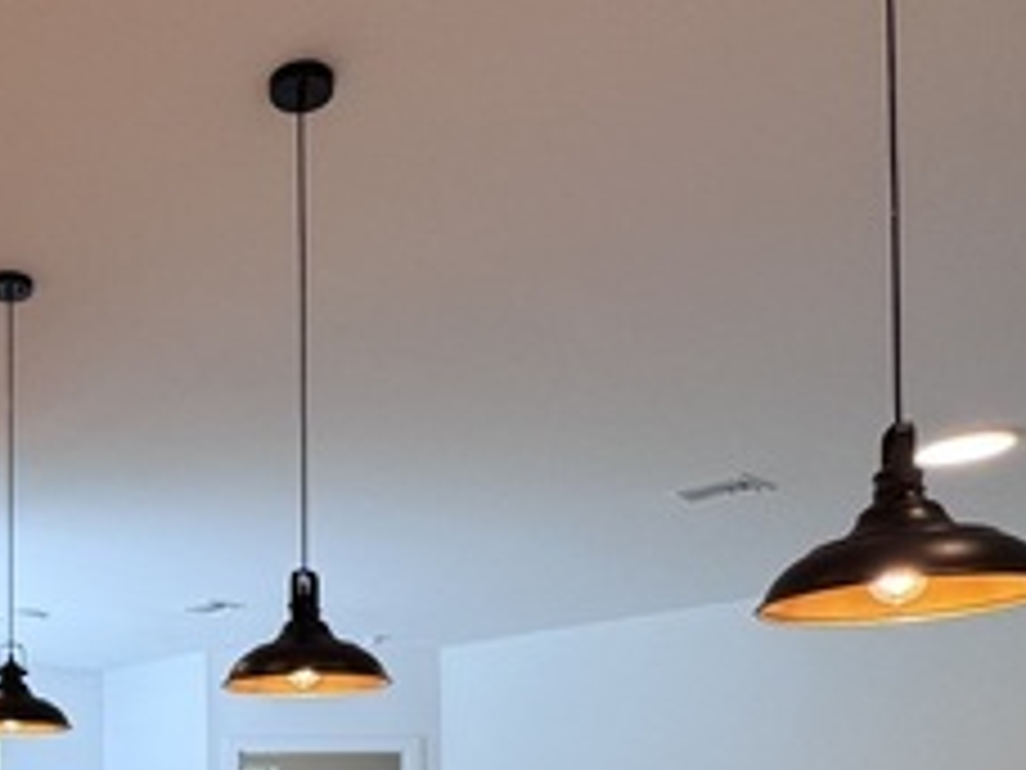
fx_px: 1215
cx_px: 101
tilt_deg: +1.3
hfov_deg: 42.0
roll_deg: +0.1
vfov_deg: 31.6
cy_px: 820
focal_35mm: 41
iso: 100
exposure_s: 1/120
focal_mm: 2.22
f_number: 2.2
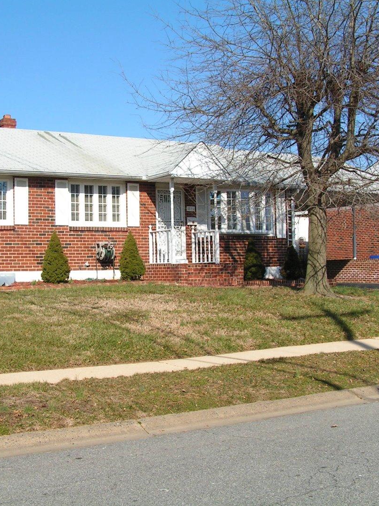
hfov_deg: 28.5
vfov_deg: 37.5
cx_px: 169
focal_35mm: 51
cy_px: 252
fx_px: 744
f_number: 5.6
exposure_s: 1/400
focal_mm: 6.3
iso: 50
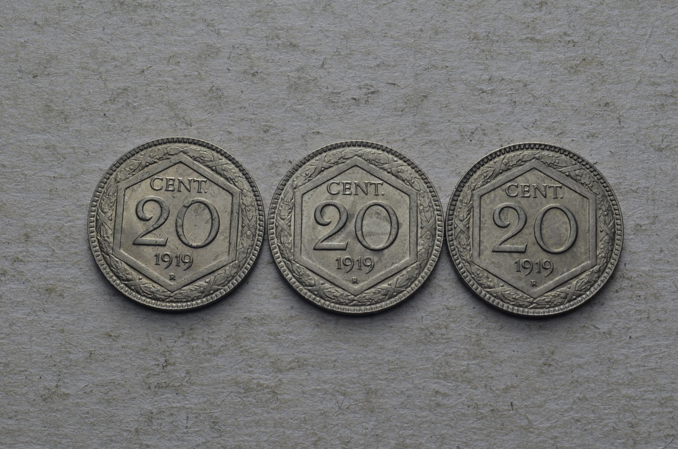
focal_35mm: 82
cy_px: 224
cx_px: 339
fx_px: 1551
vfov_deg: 16.5
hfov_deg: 24.7
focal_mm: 55
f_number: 14
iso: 400
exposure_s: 1/250
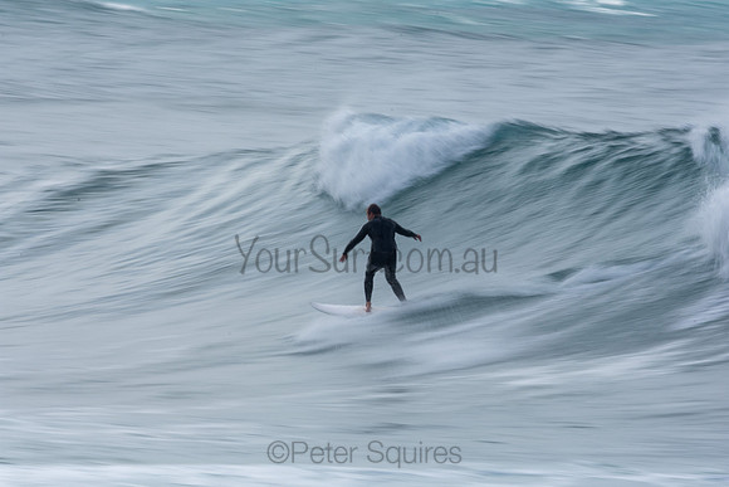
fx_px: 14583
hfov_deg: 2.9
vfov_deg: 1.9
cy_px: 244
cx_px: 364
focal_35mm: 720
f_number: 29
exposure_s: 1/25
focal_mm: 480
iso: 100
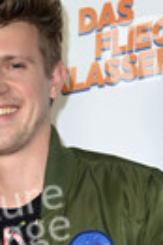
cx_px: 28
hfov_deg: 4.5
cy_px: 324
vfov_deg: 6.7
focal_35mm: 306
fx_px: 2084
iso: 640
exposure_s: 1/250
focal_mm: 100
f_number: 5.6
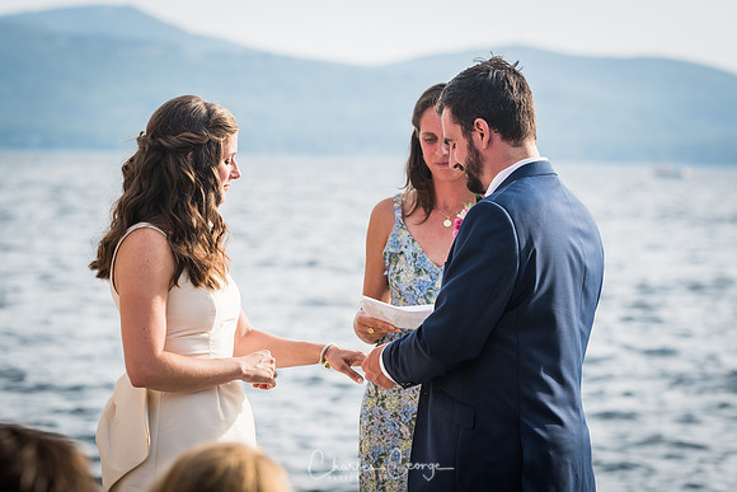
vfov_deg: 8.3
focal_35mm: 165
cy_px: 246
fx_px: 3379
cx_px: 368
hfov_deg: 12.4
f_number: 4
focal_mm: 110
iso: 200
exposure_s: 1/800
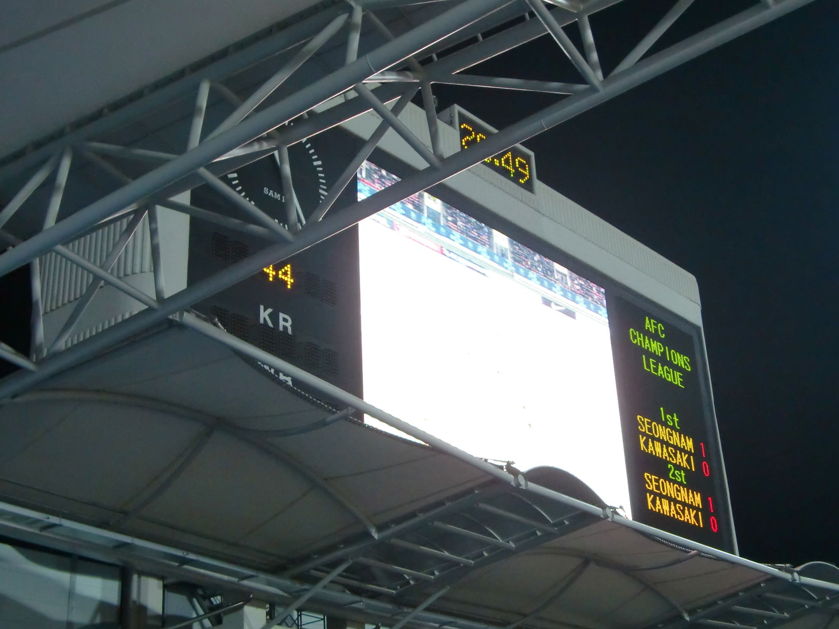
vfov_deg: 27.5
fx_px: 1285
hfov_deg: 36.1
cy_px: 325
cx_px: 477
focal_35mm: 53
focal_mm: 8.2
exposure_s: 1/60
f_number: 3.3
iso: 320
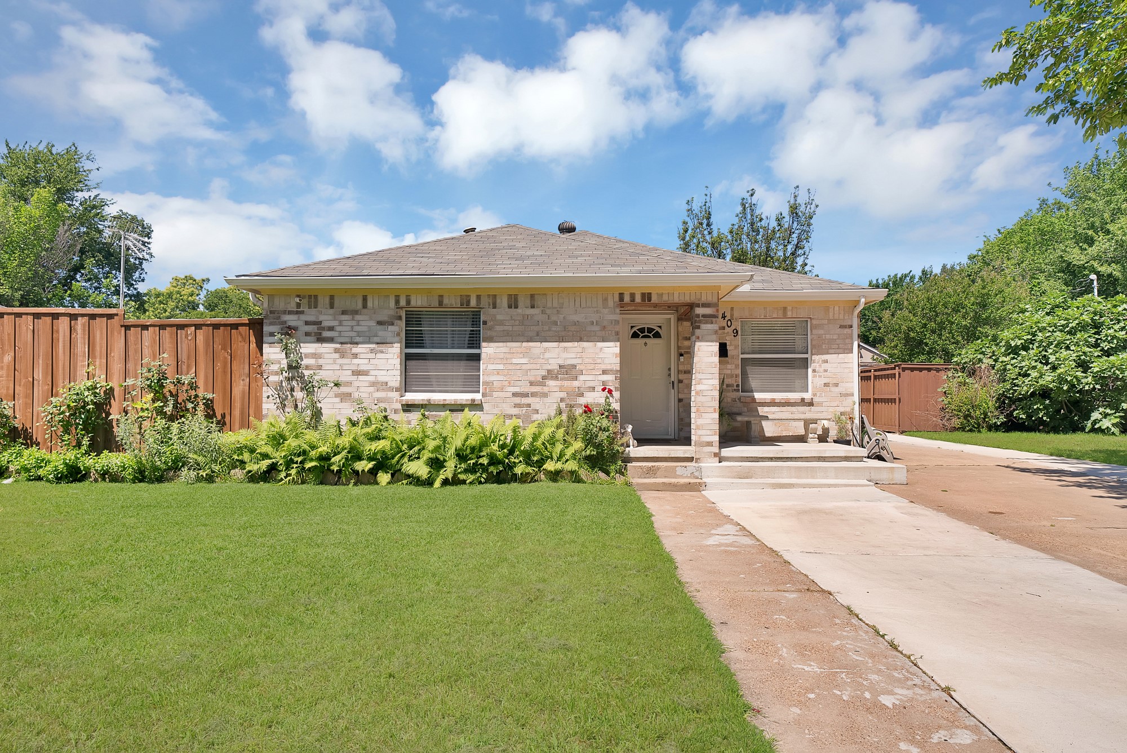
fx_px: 689
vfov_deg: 57.3
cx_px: 564
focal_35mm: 22
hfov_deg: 78.5
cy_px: 376
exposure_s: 1/400
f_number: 9
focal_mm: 22
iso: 640
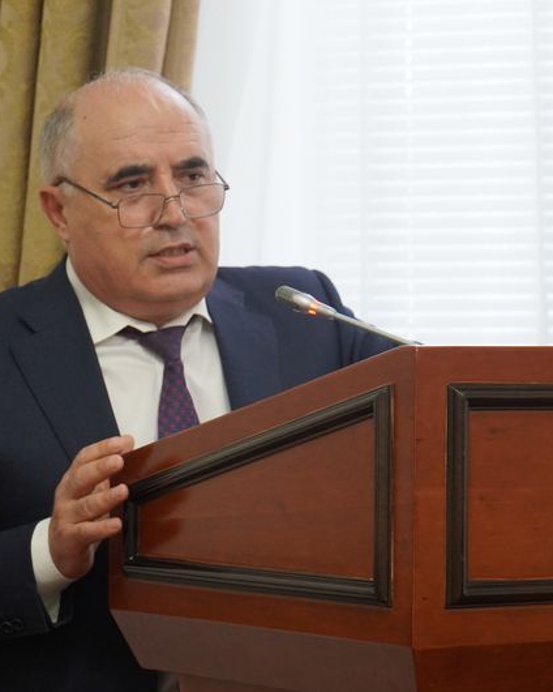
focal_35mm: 170
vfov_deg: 11.4
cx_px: 336
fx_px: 3478
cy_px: 347
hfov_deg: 9.1
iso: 2000
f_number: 4
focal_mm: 80
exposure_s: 1/160
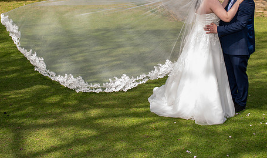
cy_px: 29
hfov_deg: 38.1
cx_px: 134
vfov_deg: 22.7
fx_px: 387
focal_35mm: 54
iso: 100
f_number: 2.8
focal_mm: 35
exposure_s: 1/500
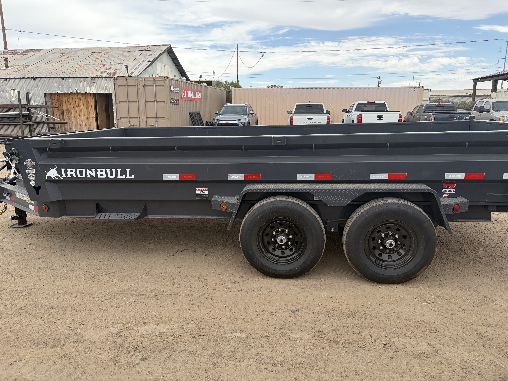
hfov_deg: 67.3
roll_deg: +2.5
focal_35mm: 26
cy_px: 190
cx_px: 254
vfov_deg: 53.1
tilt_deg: -11.0
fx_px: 382
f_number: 1.6
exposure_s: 1/1550
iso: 64
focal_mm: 5.96
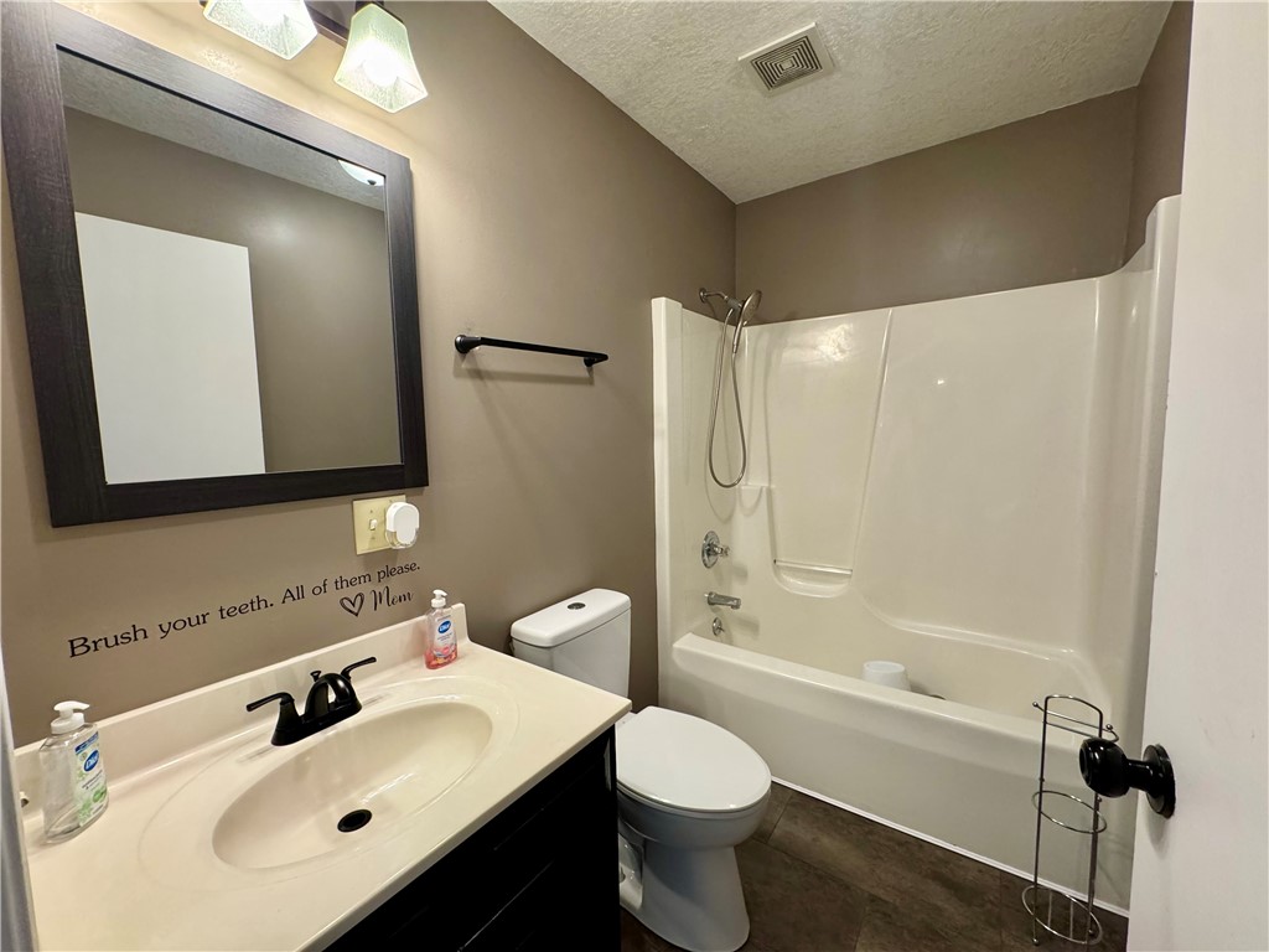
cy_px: 476
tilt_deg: -5.5
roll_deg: +1.6
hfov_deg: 102.1
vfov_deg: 85.7
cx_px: 634
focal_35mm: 14
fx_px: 513
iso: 250
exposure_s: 1/60
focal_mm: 2.22
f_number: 2.2
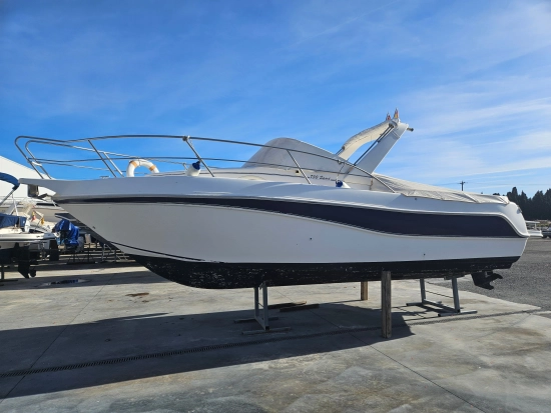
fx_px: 366
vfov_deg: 58.9
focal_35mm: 23
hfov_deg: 73.9
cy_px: 206
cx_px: 276
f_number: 1.8
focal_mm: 5.4
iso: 25
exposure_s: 1/2614
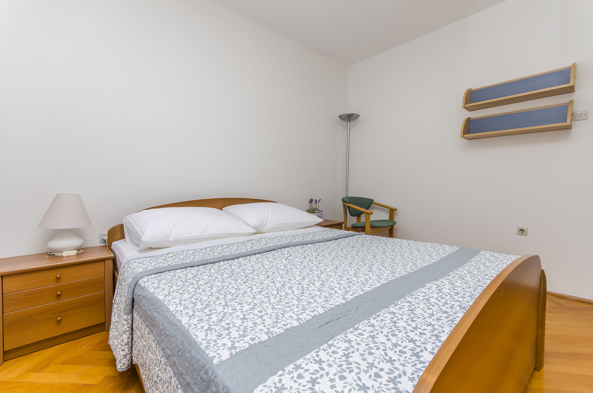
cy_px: 196
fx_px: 247
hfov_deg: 100.5
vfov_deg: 77.1
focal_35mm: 15
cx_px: 296
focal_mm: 10
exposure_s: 1/100
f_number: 8
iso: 100
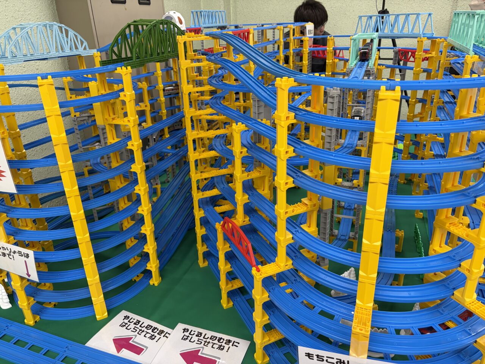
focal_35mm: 26
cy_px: 182
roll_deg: +2.5
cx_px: 242
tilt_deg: -23.5
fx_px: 364
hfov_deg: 67.3
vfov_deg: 53.1
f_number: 1.6
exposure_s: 1/60
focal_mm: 5.96
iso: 125
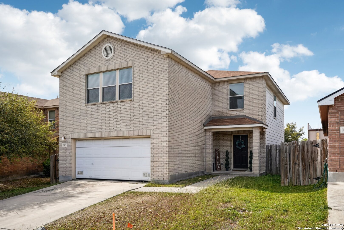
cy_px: 115
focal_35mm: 29
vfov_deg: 45.0
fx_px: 277
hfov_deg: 63.7
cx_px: 172
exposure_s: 1/200
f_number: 8
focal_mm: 29
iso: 100
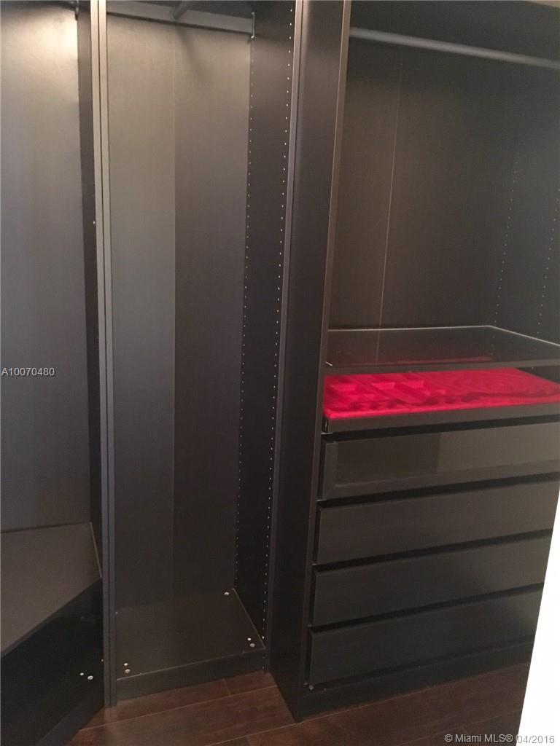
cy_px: 373
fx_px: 626
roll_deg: -2.1
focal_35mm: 29
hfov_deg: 48.2
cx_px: 280
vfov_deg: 61.7
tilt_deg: -14.4
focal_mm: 4.15
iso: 800
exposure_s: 1/15
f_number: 2.2
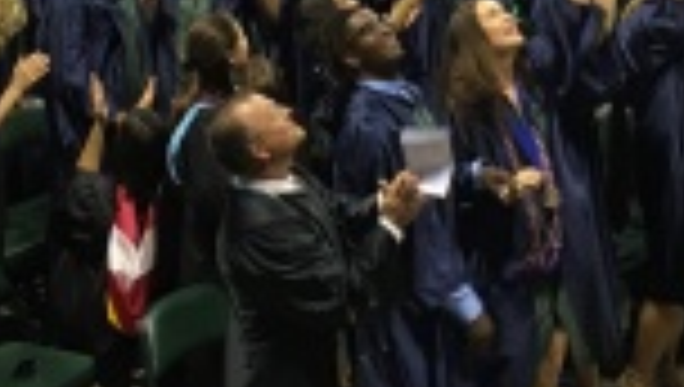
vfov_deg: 8.4
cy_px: -549
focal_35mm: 133
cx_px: 414
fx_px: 2416
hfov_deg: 16.1
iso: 64
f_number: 2.2
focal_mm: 4.15
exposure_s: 1/30
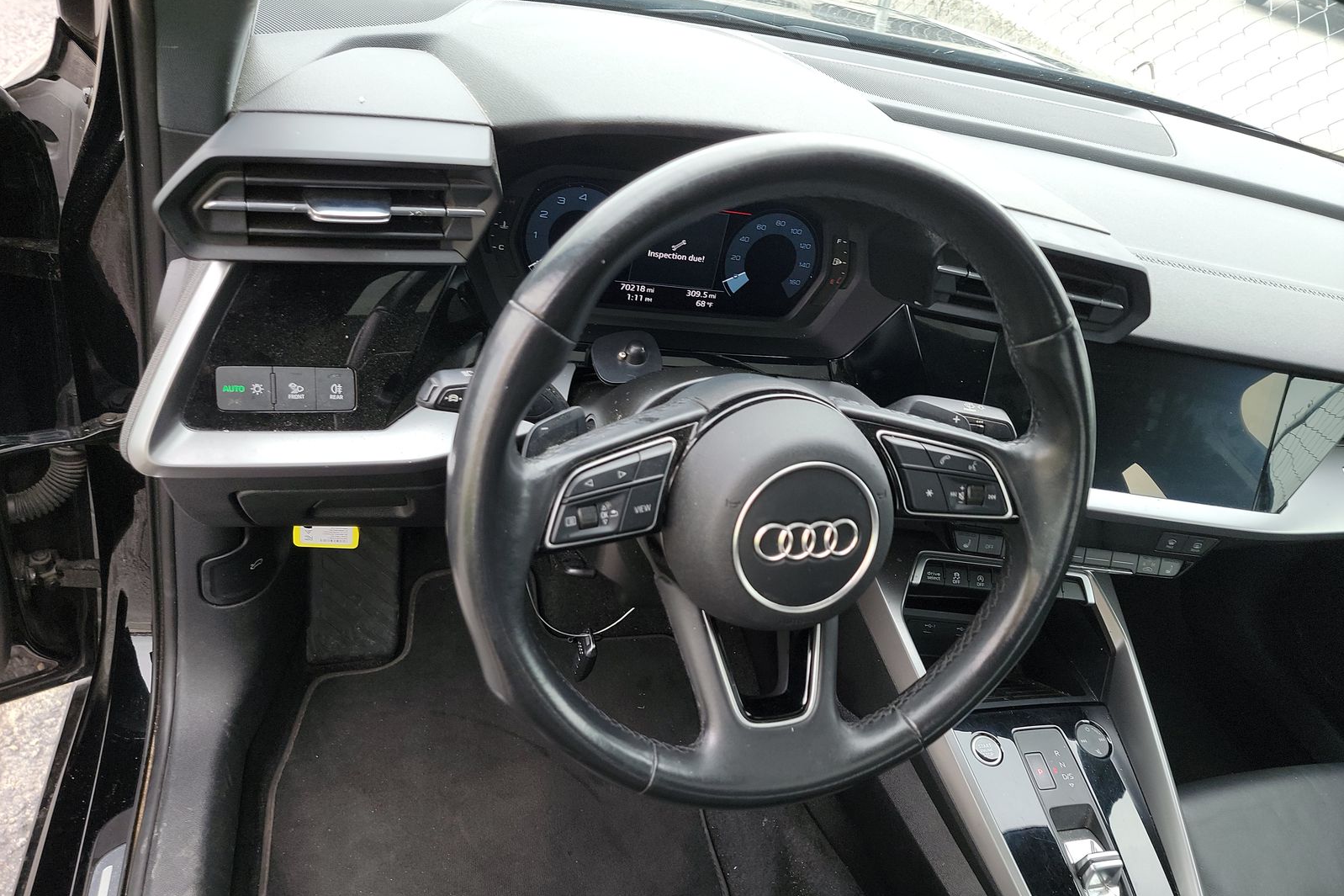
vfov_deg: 51.2
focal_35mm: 25
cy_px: 501
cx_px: 672
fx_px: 933
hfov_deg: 71.5
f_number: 1.8
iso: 65
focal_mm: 6.7
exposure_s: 1/119
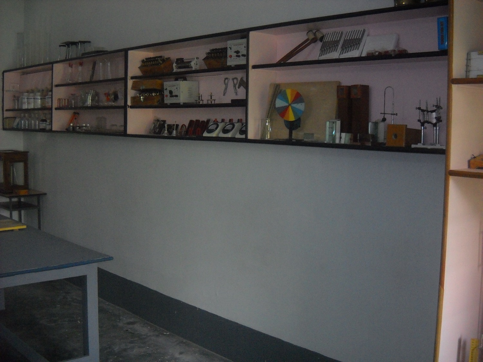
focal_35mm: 41
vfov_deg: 35.1
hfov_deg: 45.8
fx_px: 572
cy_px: 181
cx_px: 242
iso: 400
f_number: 3.1
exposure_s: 1/33
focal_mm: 6.72
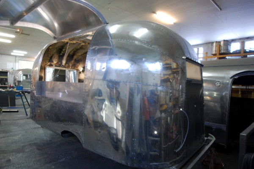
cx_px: 127
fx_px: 159
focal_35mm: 22
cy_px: 84
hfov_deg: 77.4
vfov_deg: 56.1
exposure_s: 1/20
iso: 800
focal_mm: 15
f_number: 4
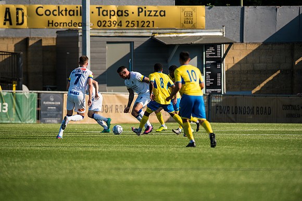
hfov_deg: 5.2
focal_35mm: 400
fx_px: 3356
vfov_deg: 3.4
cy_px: 100
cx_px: 151
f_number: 5
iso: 200
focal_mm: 400
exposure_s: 1/2000
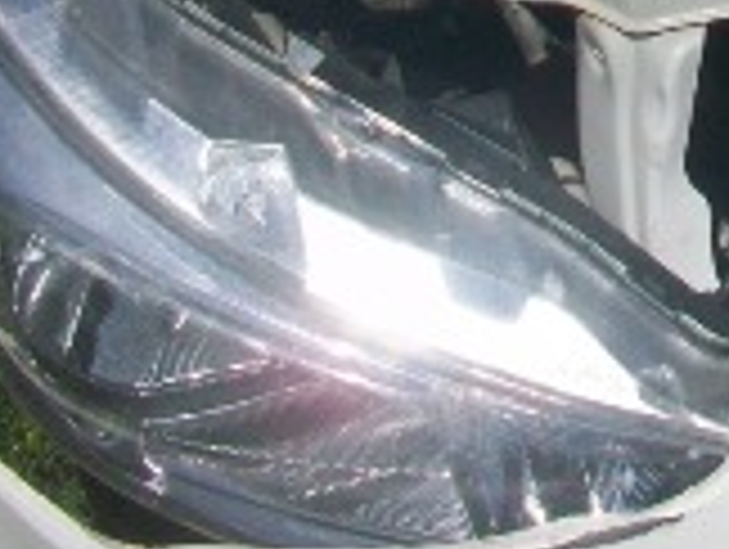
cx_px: 1010
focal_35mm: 105
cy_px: -216
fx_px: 2215
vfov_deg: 13.5
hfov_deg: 17.3
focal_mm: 5.7
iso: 64
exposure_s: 1/640
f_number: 5.5
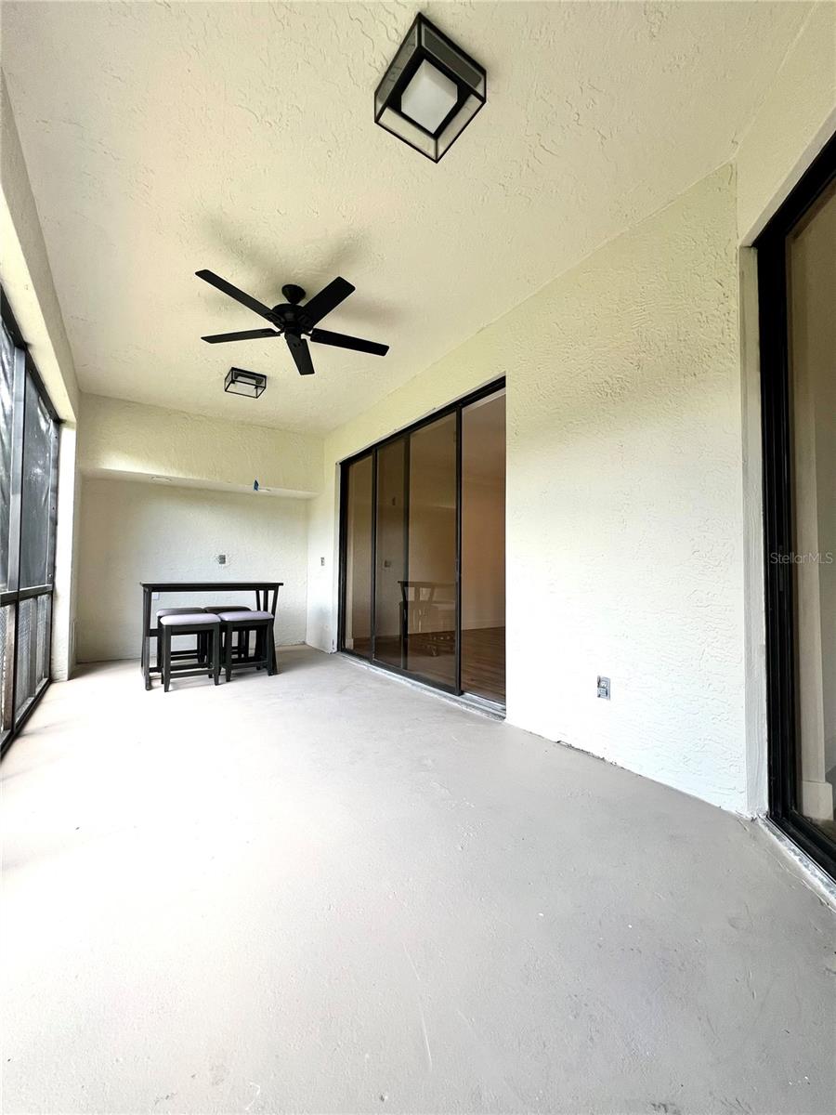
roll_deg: +1.2
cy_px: 558
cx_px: 418
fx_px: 419
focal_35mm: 13
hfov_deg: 89.9
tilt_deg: +3.5
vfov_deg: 106.2
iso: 50
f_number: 1.8
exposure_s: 1/99
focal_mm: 1.57
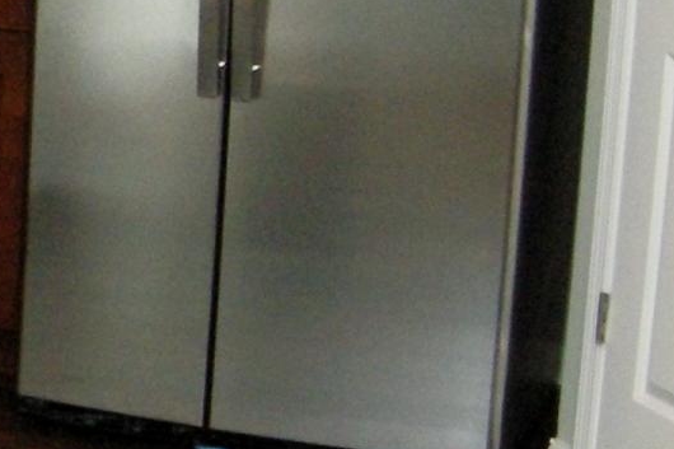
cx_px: -472
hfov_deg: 9.6
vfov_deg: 6.7
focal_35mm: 206
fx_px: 3855
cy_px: 121
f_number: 2.7
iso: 400
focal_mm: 7.5
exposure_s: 1/60
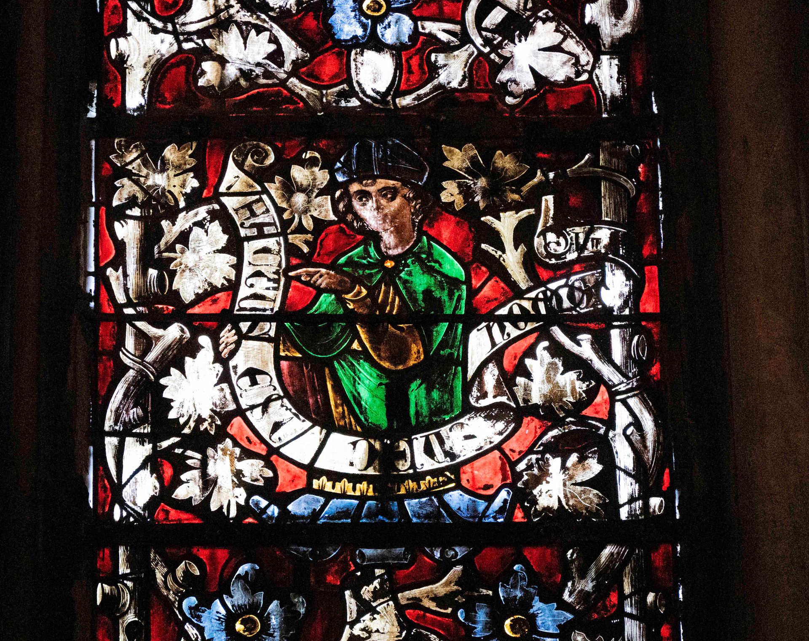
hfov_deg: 8.2
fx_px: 5655
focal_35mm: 237
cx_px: 413
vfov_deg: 6.5
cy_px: 315
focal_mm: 200
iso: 40000
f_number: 6.3
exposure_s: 1/640
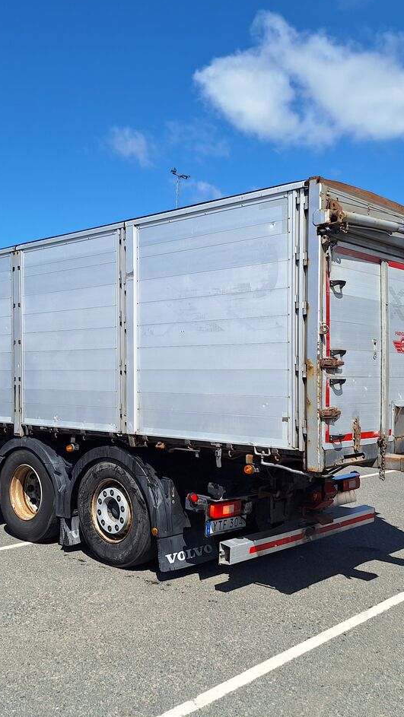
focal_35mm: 34
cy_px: 356
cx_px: 148
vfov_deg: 58.0
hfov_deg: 34.5
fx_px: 647
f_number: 1.8
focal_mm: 5.54
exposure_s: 1/2558
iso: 40
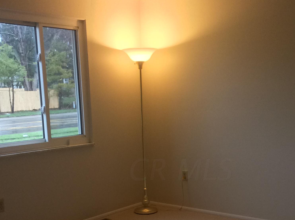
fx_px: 477
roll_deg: +1.5
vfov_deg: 25.7
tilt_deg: -9.9
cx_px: 181
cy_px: 170
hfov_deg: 34.3
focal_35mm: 56
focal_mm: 3.3
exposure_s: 1/24
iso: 80
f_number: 2.4
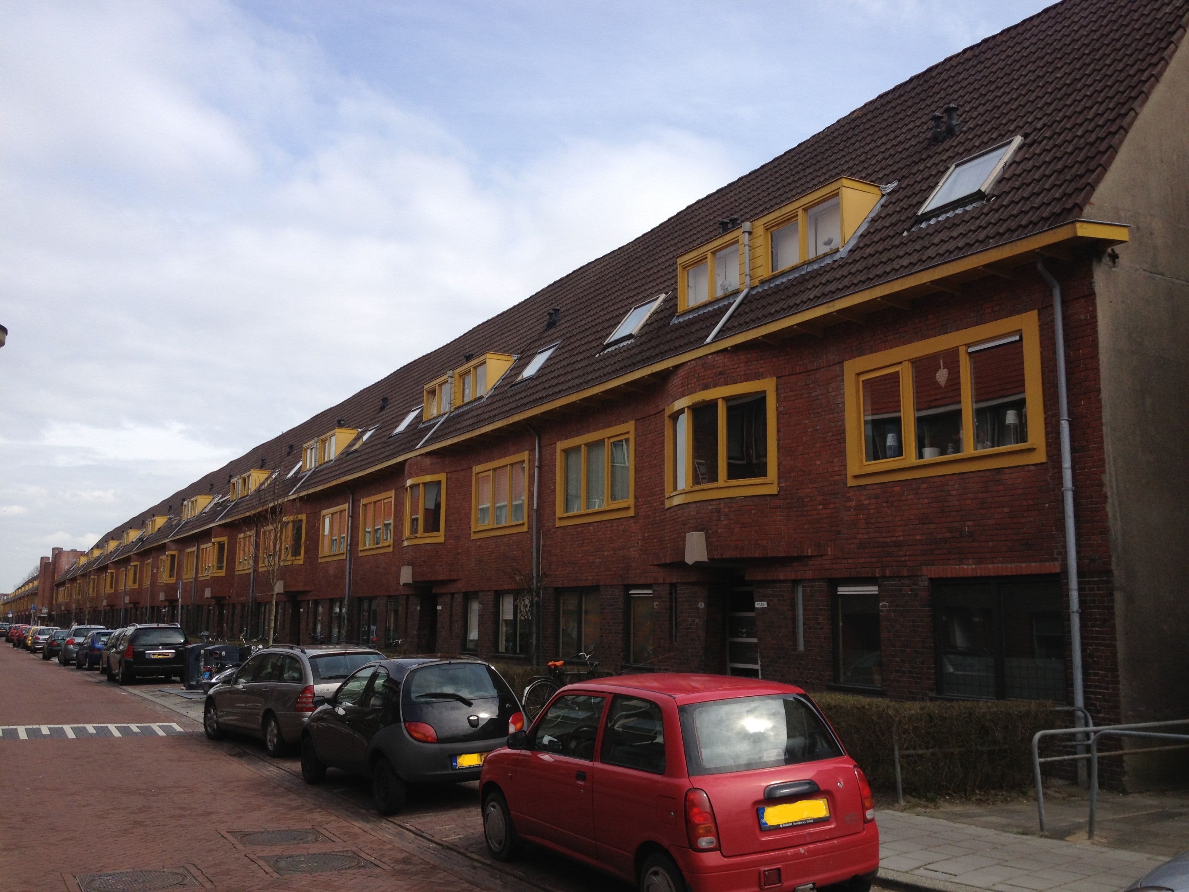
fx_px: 1202
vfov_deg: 40.7
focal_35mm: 35
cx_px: 594
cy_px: 446
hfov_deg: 52.6
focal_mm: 4.3
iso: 50
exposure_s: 1/1623
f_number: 2.4
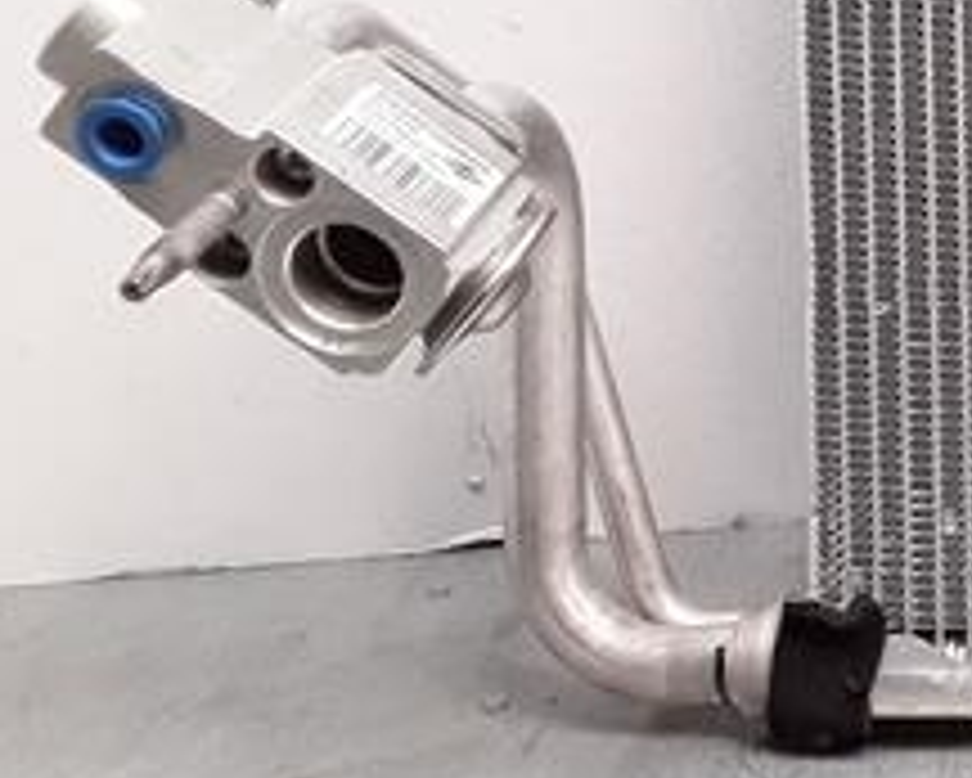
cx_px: 1278
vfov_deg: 18.7
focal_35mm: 81
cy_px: 117
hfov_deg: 21.3
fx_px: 2331
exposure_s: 1/50
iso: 64
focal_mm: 2.91
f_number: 1.9
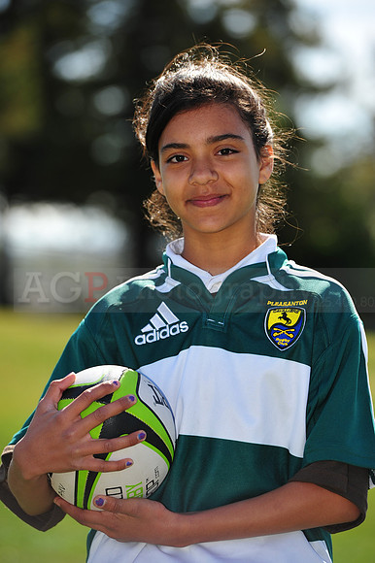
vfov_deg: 10.3
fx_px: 3128
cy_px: 282
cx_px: 188
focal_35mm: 200
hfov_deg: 6.9
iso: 200
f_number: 4.5
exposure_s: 1/800
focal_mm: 200
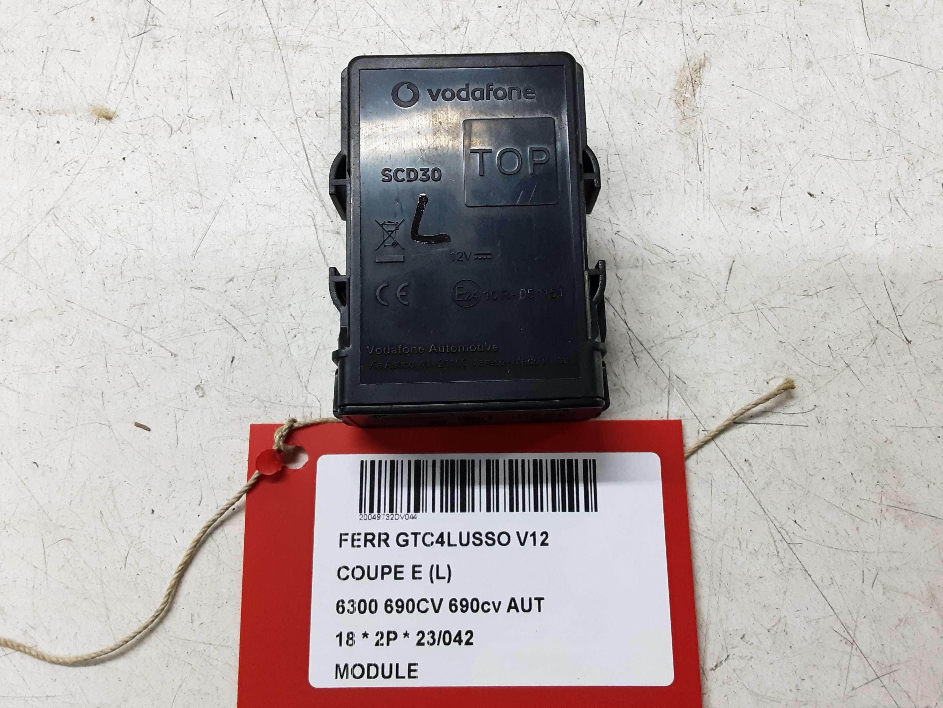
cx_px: 472
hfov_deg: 65.3
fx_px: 736
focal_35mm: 27
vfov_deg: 51.4
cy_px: 354
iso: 100
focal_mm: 2.91
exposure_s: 1/50
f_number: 1.9
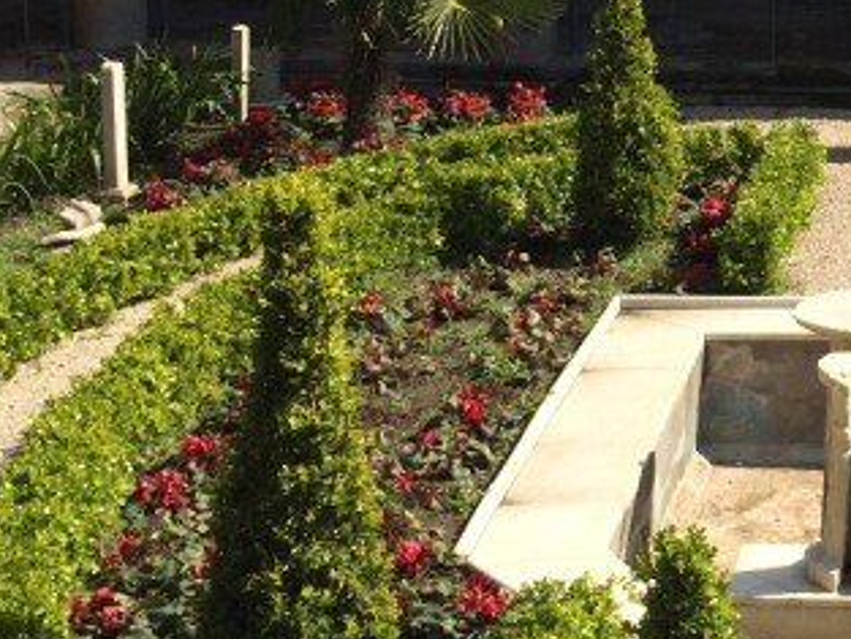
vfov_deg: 14.9
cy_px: 44
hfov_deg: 18.7
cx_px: 1085
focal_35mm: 98
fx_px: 2410
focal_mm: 4.12
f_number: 2.2
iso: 32
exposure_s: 1/1786
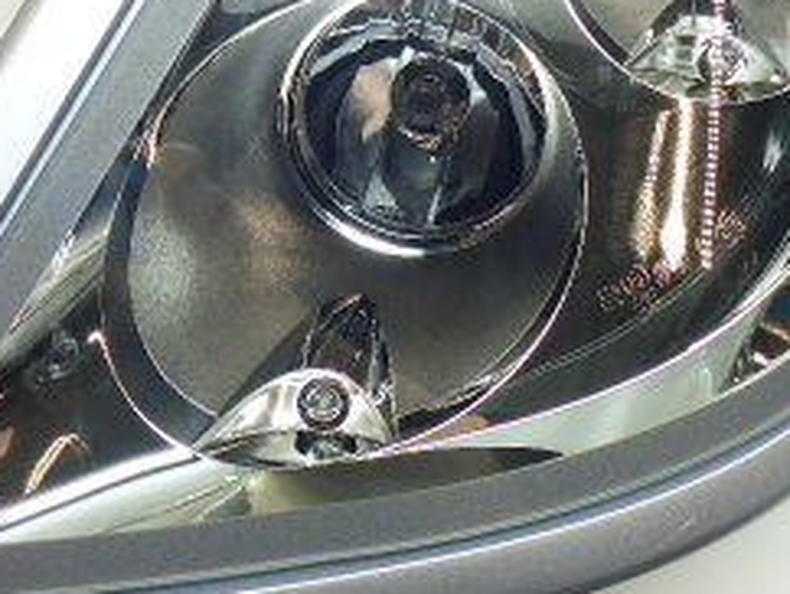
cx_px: 323
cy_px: 137
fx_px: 1690
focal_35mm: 74
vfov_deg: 19.8
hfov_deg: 26.3
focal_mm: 4.9
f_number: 3.3
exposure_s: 1/60
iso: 125
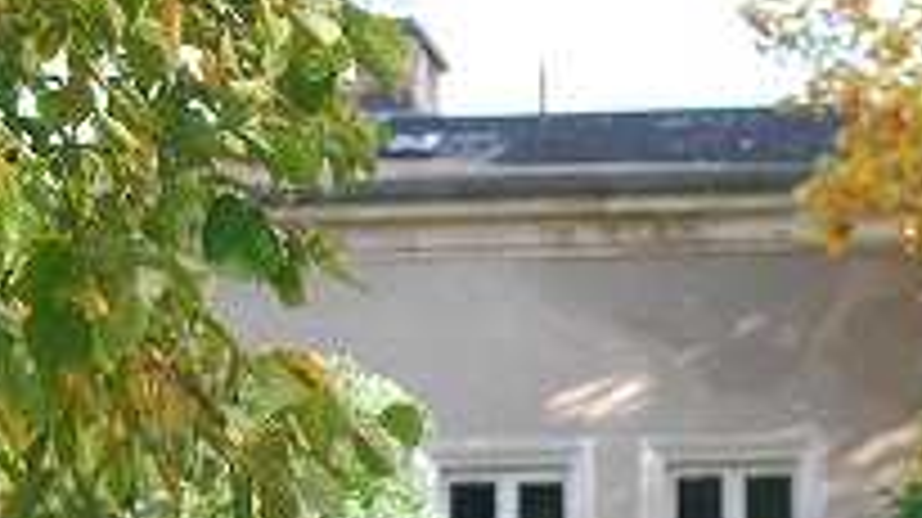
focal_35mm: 204
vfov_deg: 5.9
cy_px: 527
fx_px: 4990
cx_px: 837
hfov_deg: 10.5
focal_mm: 55
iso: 160
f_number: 4
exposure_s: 1/125
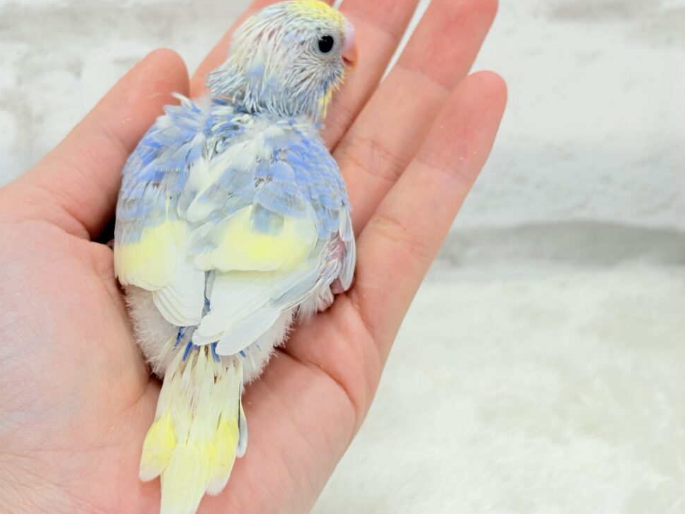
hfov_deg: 30.3
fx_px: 1266
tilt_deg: -23.9
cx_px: 327
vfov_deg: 22.9
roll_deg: +1.2
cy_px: 264
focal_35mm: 64
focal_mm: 5.96
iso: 32
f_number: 1.6
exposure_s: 1/50
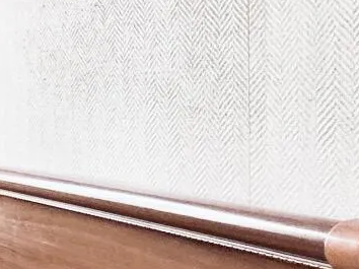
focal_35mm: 76
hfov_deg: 15.3
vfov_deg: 19.3
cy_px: 100
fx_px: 788
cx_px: -489
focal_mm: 2.22
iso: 100
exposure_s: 1/99
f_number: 2.2
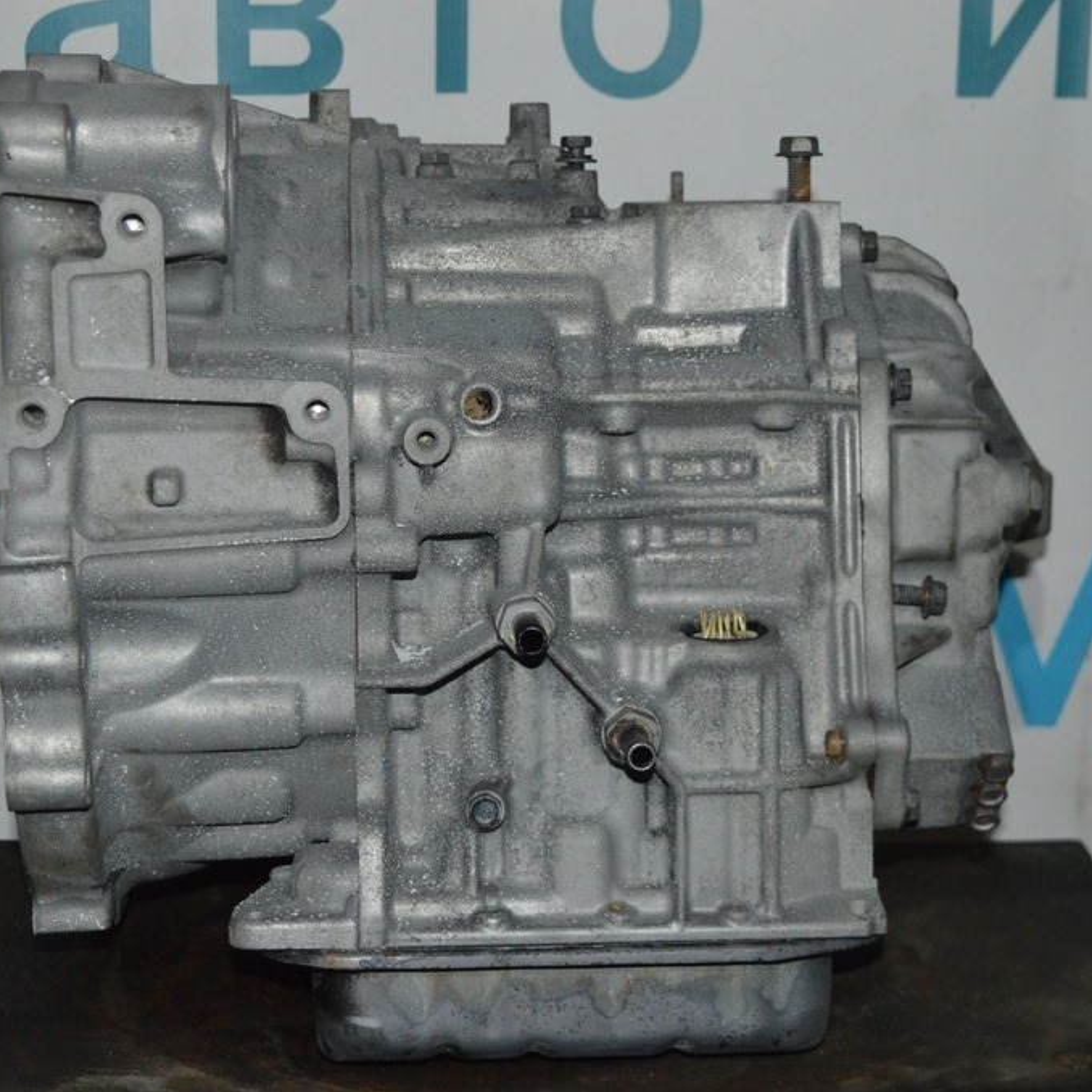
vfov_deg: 22.5
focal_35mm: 77
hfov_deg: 22.4
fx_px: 2748
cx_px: 398
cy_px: 547
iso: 2000
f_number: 5
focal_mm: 40
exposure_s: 1/30
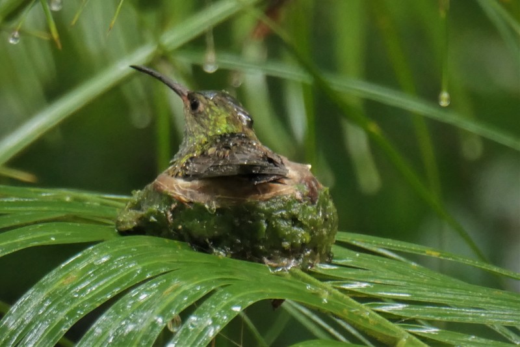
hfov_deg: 2.9
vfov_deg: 1.9
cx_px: 260
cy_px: 174
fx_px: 10397
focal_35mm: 720
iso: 1600
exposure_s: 1/50
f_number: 6.4
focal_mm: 132
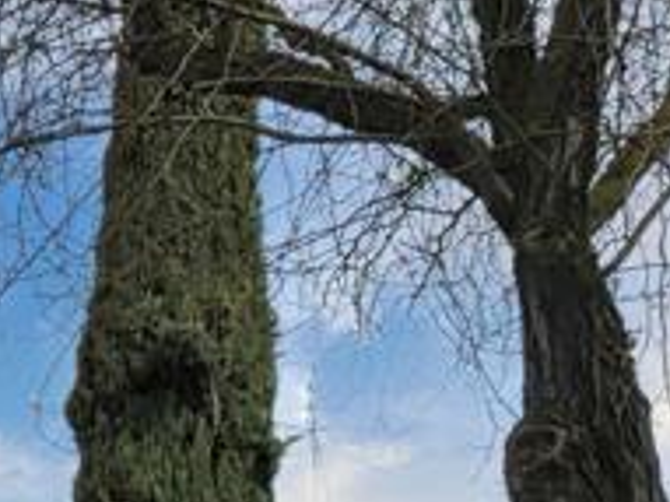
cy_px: 1036
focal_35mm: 118
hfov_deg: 13.9
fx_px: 2282
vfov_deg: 11.2
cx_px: -712
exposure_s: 1/200
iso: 125
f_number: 11
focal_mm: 11
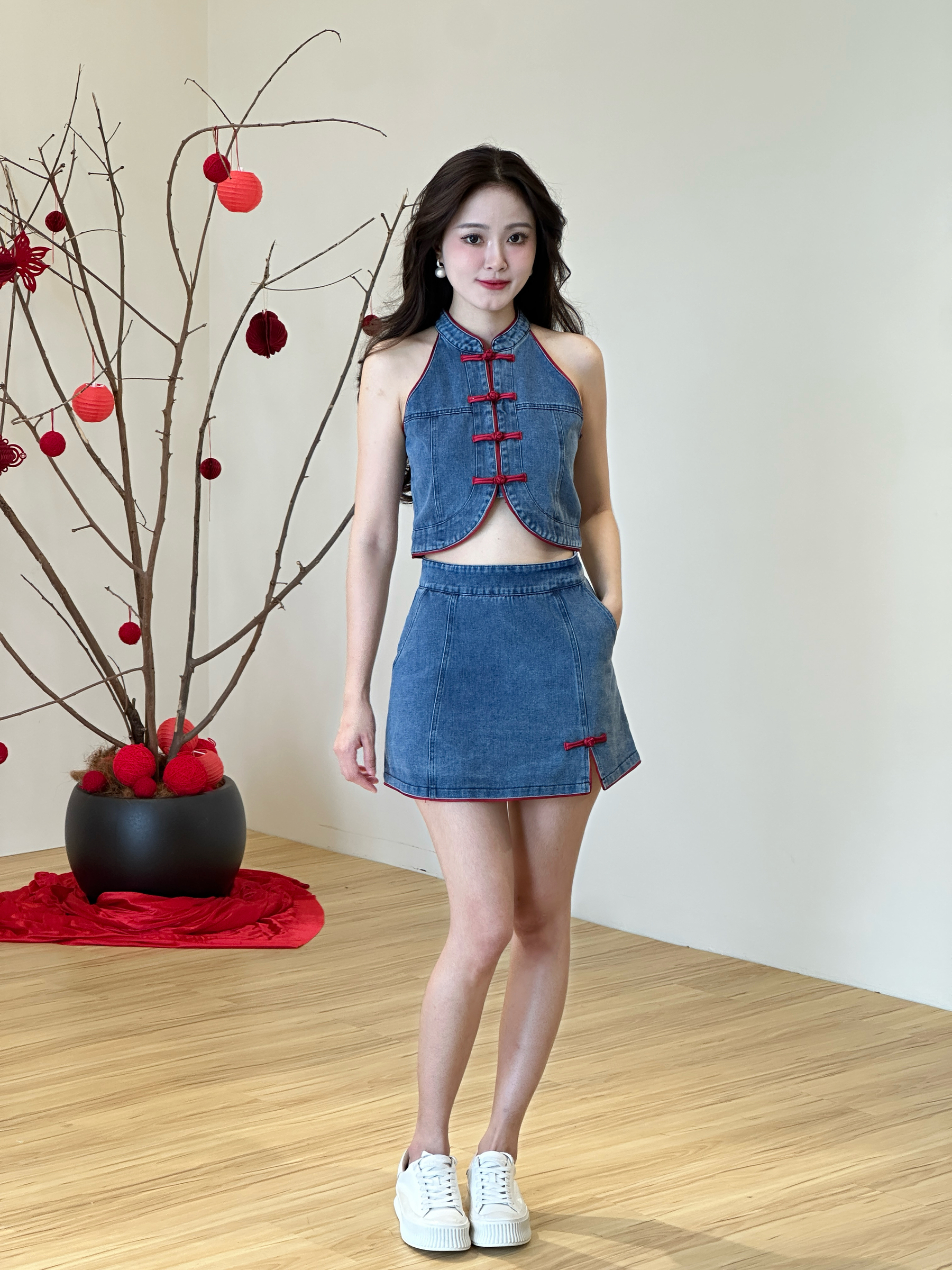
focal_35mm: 77
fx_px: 2824
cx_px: 476
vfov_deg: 25.3
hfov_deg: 19.1
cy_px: 635
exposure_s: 1/99
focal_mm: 9
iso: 125
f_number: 2.8
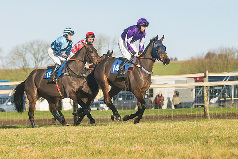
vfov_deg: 5.4
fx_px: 1685
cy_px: 80
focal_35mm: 255
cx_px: 119
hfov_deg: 8.1
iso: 400
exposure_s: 1/5000
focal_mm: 170
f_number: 5
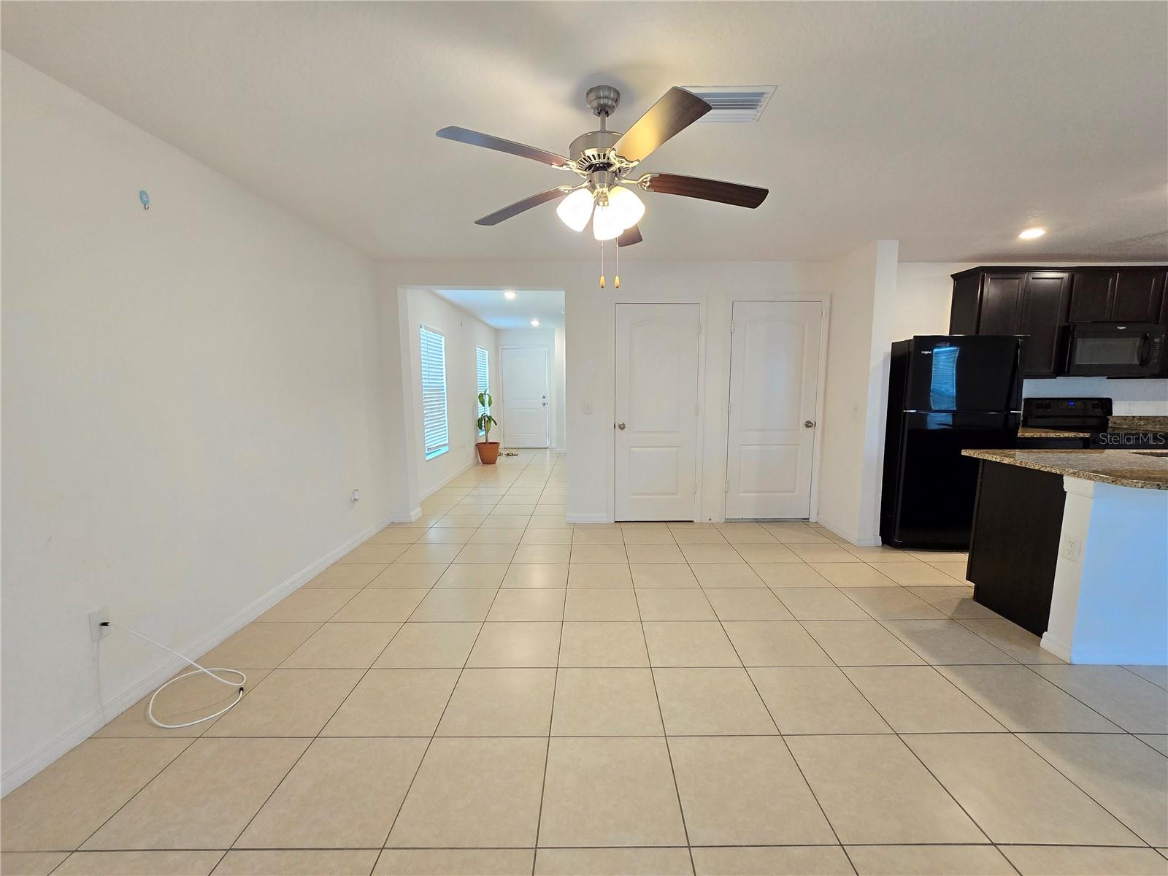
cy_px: 438
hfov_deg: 106.2
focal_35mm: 13
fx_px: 439
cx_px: 584
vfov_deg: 89.9
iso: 250
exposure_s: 1/60
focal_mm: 2.2
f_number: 2.2
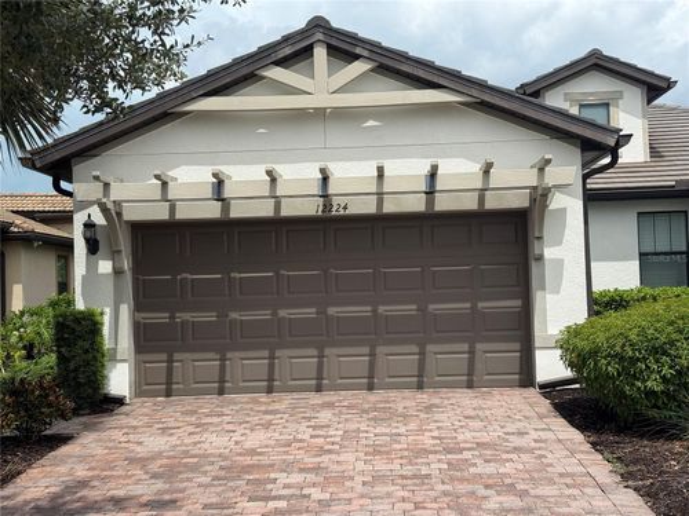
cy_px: 258
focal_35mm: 48
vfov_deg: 30.3
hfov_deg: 39.7
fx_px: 955
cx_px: 344
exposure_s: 1/5208
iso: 64
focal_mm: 6.76
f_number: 1.78
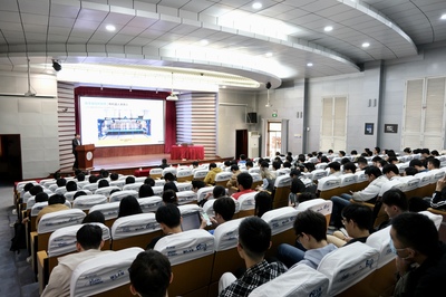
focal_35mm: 24
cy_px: 148
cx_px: 223
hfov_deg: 73.8
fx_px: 297
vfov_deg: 53.1
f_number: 4
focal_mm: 16
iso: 1250
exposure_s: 1/20
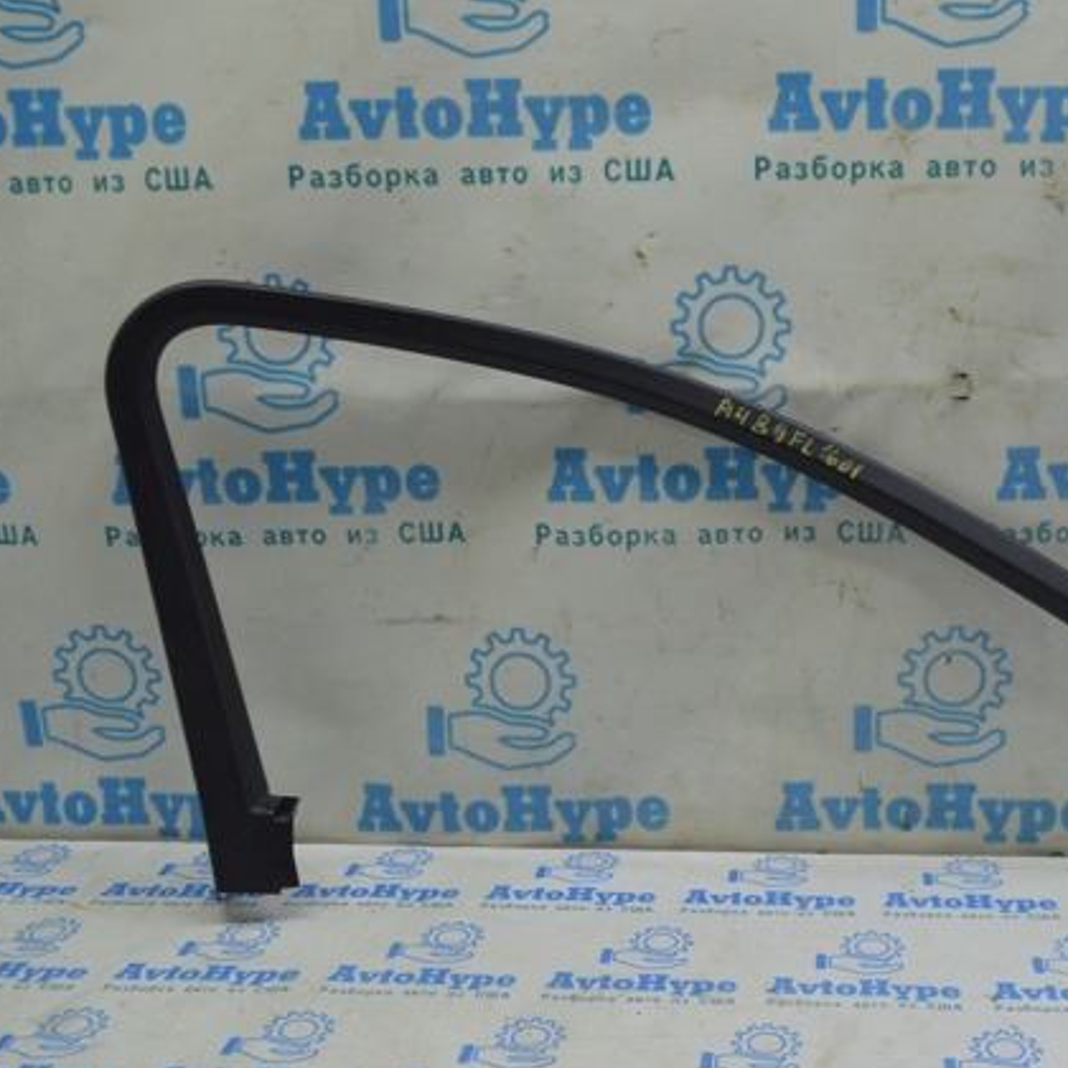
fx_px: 1558
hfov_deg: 37.3
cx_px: 735
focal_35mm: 45
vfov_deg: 37.8
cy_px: 538
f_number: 5.6
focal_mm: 23
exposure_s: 1/40
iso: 400
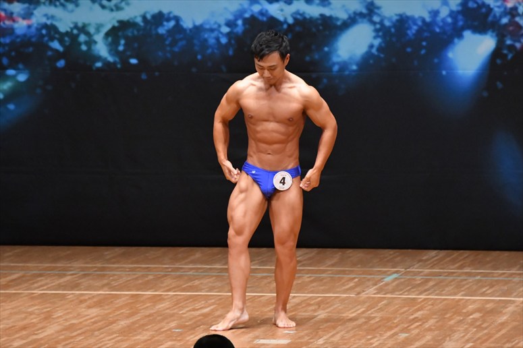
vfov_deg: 4.4
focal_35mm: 315
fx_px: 4574
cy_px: 174
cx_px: 262
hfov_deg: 6.5
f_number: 5.6
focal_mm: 210
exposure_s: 1/400
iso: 6400
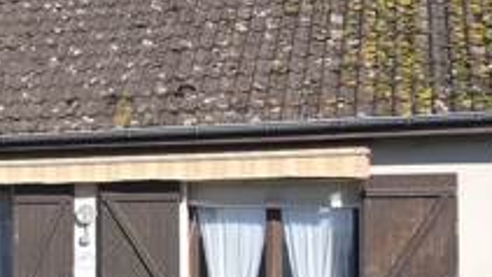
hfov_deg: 20.8
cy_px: 191
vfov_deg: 12.7
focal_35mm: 95
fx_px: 1240
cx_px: -112
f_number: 1.8
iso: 50
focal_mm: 5.54
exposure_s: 1/1437
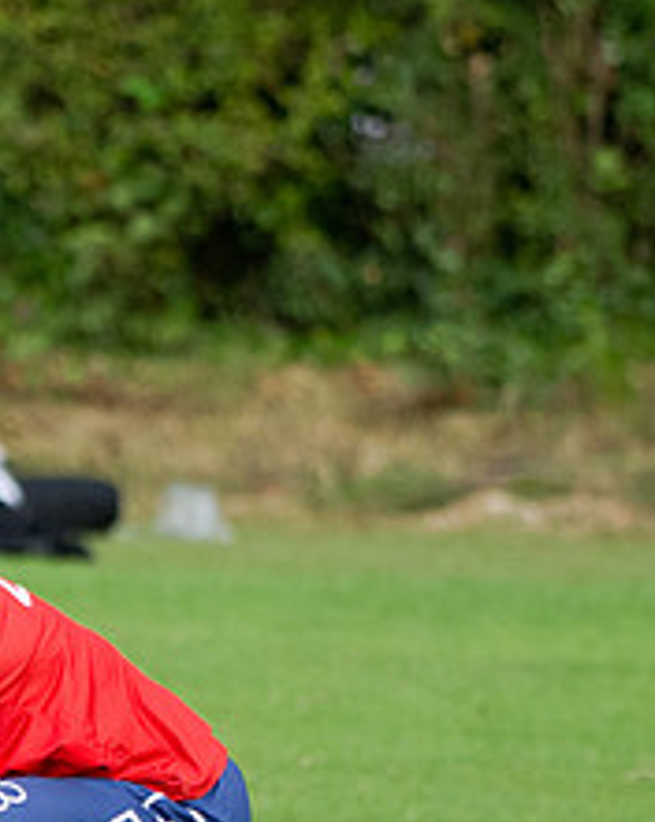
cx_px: 216
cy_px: 472
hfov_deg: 2.1
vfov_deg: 2.7
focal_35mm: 720
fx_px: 17501
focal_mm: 195
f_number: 2.8
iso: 1000
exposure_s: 1/2000
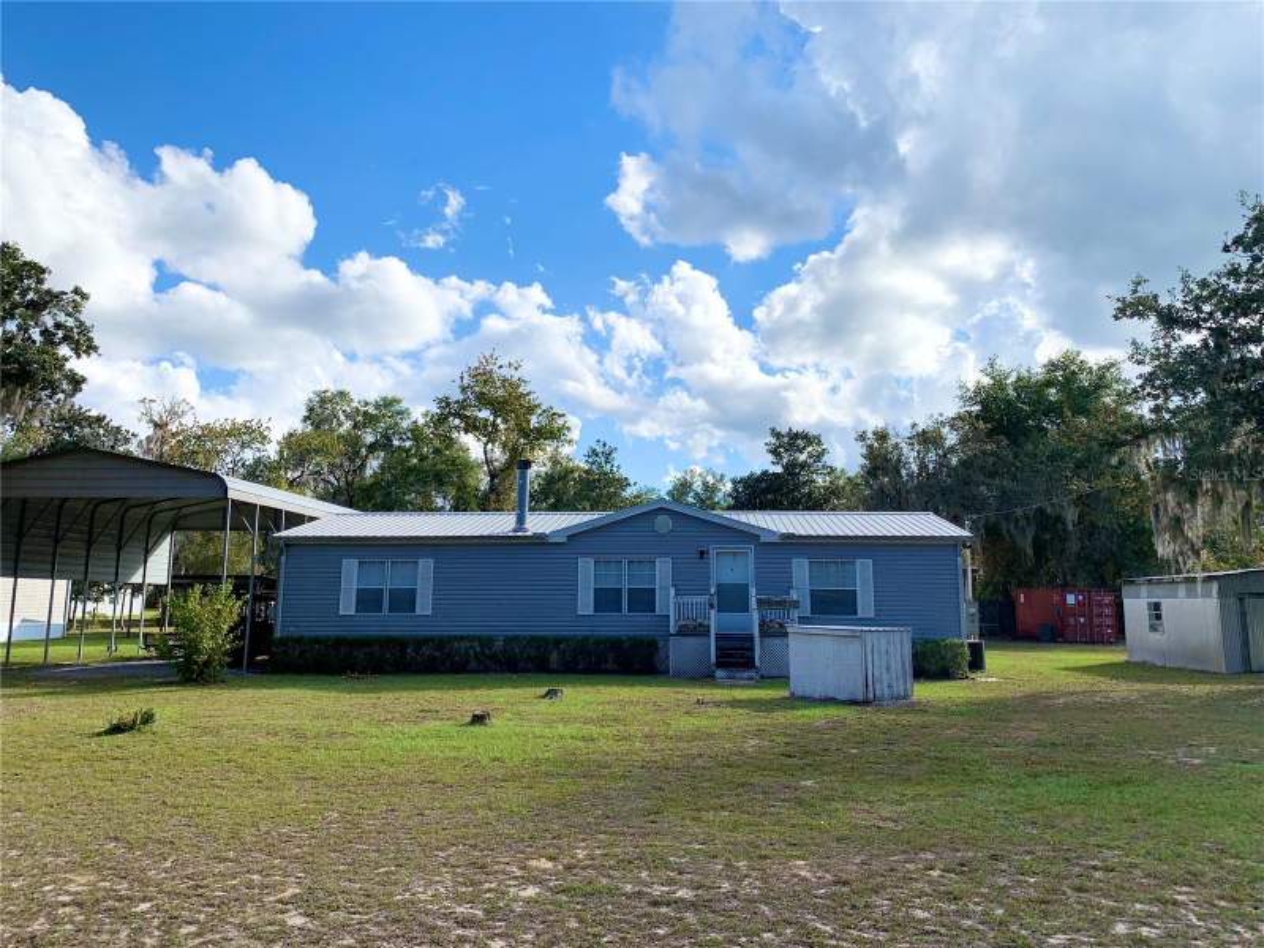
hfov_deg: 67.3
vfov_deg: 53.1
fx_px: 949
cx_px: 632
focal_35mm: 26
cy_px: 474
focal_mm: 4.25
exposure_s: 1/2681
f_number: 1.8
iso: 25
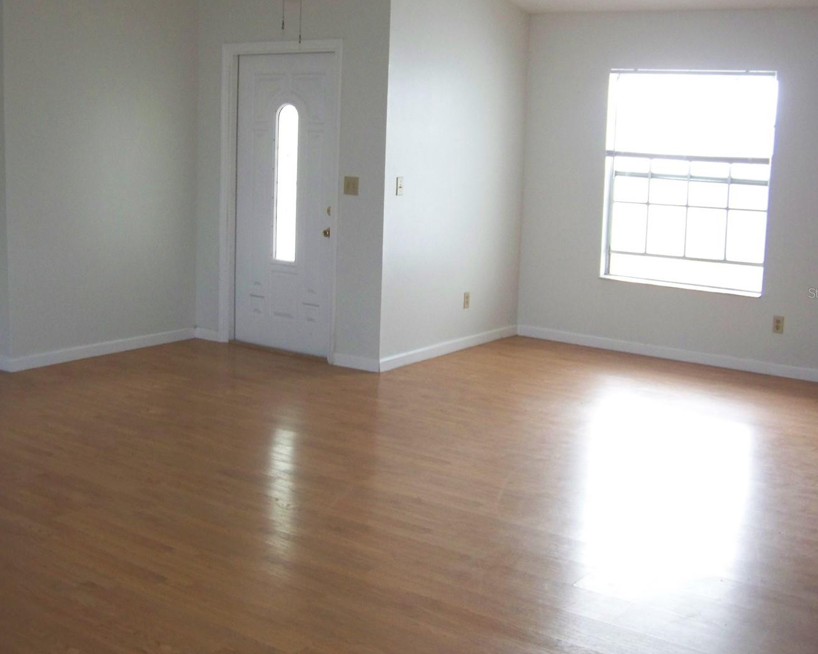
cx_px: 367
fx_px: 1041
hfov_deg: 42.8
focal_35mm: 43
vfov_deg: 34.9
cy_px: 293
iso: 200
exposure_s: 1/30
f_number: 2.8
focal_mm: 5.85
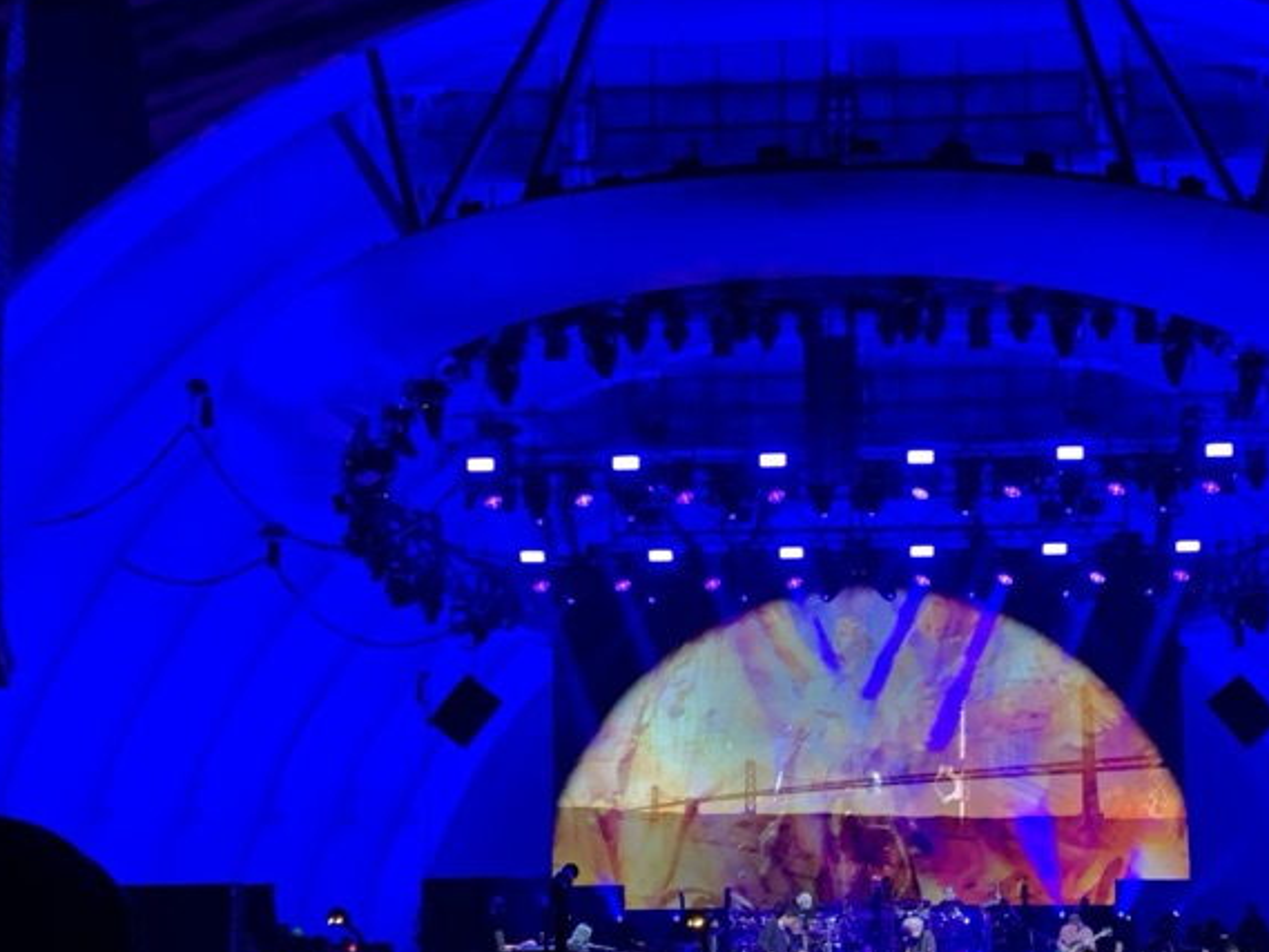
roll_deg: +0.5
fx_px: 2347
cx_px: 818
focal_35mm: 64
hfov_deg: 30.1
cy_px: 640
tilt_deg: +6.6
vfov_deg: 22.8
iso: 400
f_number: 1.8
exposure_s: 1/56
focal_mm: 4.25
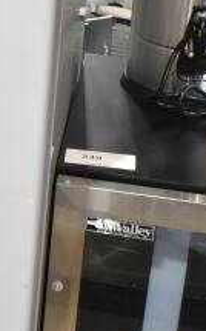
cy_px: 22
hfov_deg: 9.4
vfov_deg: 15.8
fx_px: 1170
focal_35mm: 130
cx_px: -200
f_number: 5.6
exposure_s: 1/125
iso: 1600
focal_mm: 20
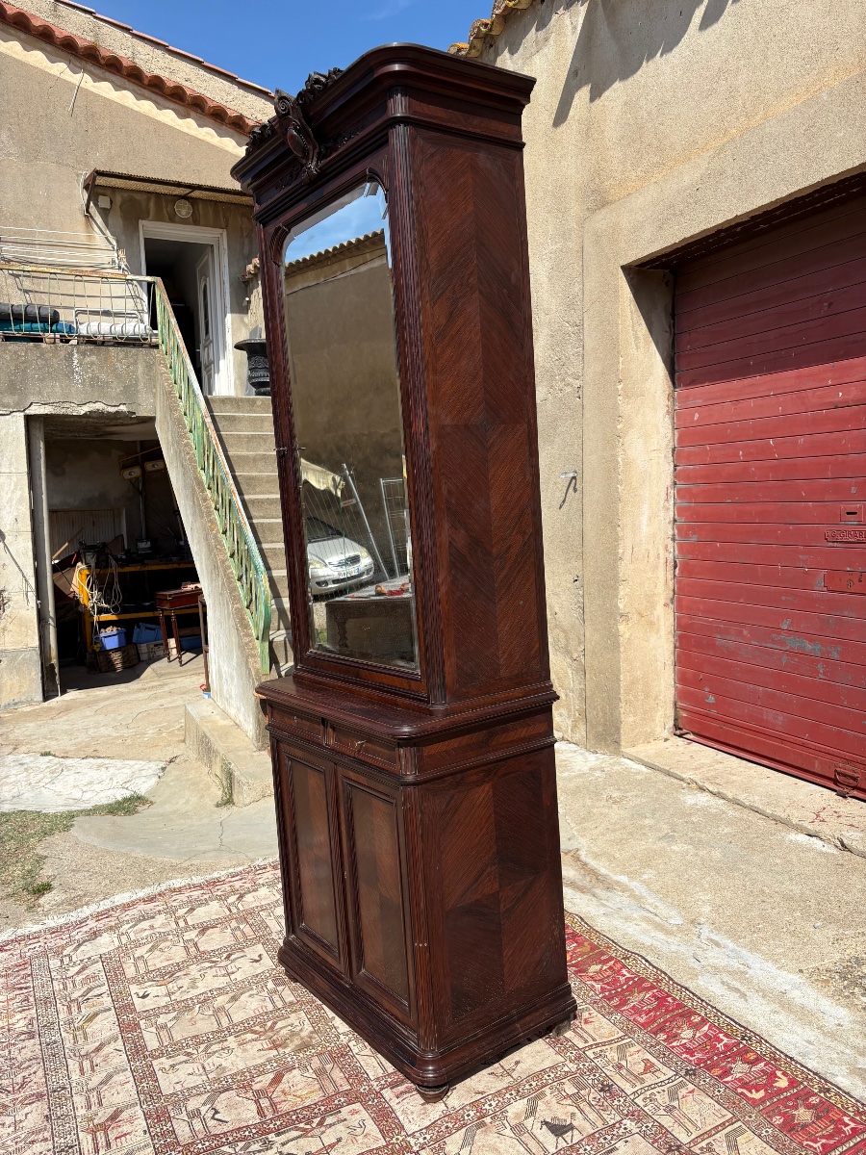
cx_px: 433
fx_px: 867
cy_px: 578
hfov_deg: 53.1
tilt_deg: -5.4
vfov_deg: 67.3
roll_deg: +1.9
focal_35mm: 26
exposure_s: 1/3125
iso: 50
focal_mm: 5.96
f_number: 1.6
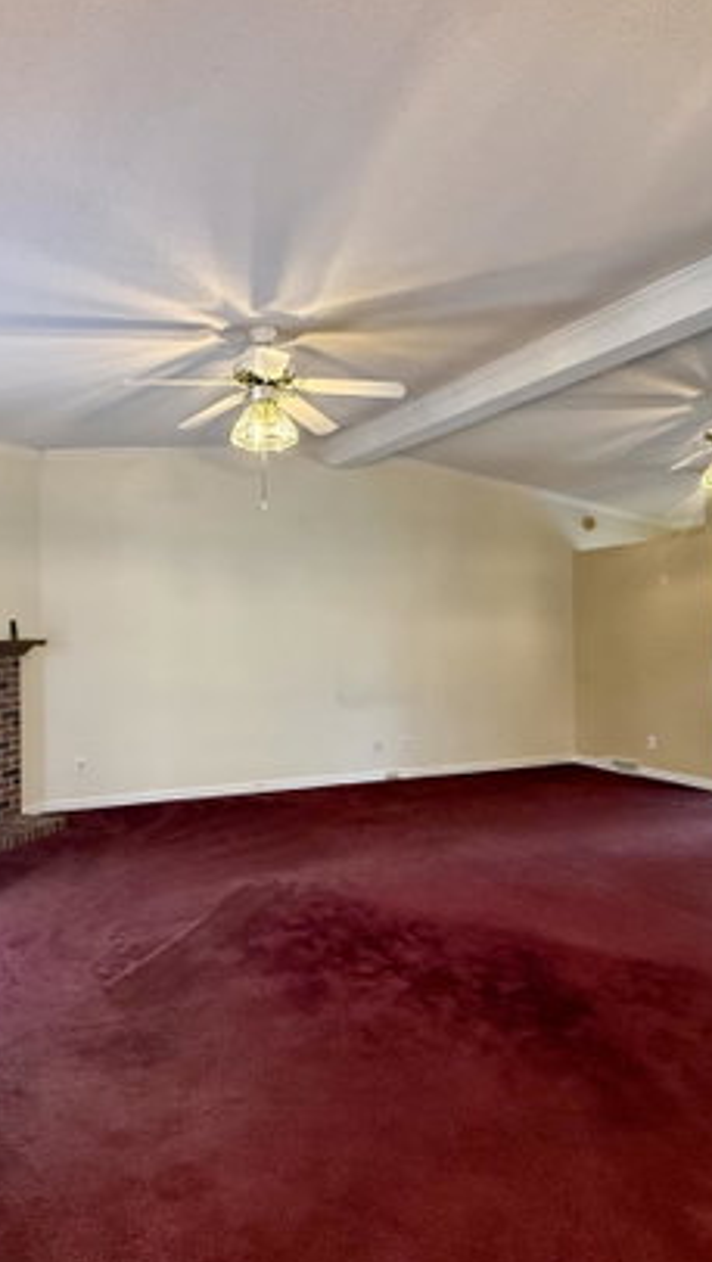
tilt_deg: +0.4
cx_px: 297
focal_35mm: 24
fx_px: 804
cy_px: 634
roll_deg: +0.4
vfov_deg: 76.3
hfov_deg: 47.6
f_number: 2.2
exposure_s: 1/120
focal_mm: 2.22
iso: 640
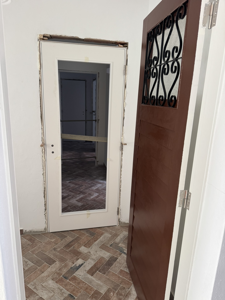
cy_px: 150
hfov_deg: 56.8
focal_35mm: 24
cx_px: 112
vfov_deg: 71.6
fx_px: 208
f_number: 1.78
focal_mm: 6.76
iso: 250
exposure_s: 1/60
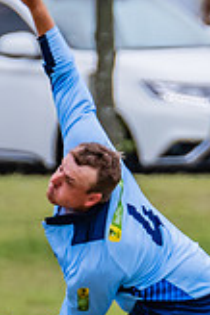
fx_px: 22674
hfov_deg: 0.5
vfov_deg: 0.8
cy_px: 417
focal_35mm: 2586
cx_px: 175
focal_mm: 460
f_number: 8
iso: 800
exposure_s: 1/2000
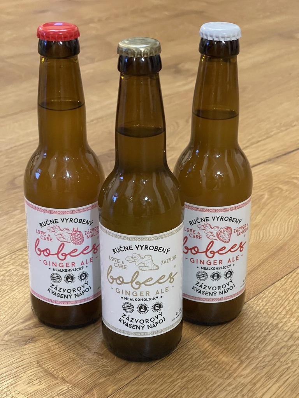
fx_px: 737
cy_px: 199
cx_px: 150
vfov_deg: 30.3
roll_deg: -0.3
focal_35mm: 64
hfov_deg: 22.9
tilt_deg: -26.7
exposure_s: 1/60
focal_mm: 7.5
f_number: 2.2
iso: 1000
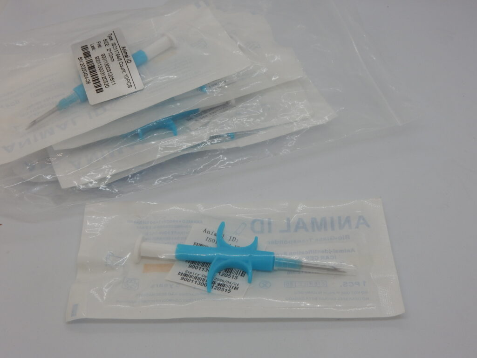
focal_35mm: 51
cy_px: 179
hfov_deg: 37.5
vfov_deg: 28.6
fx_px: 703
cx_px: 238
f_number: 4.5
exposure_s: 1/160
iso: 125
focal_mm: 9
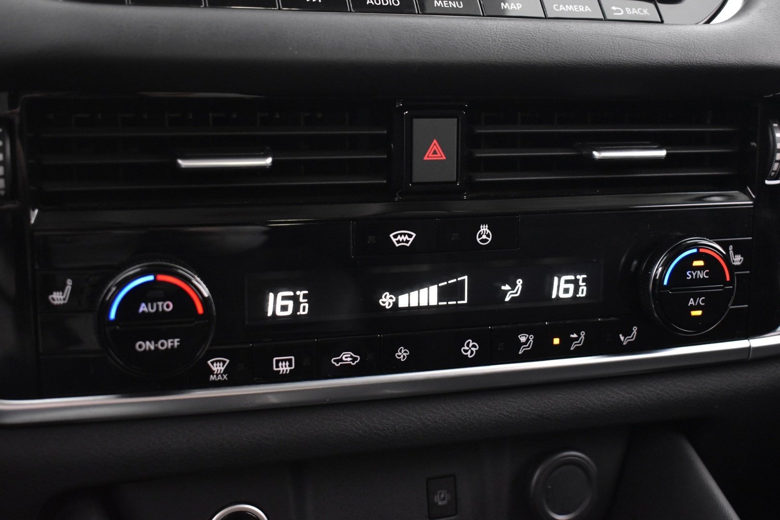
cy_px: 260
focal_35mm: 46
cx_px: 390
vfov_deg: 28.9
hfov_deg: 42.3
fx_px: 1007
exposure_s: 1/13
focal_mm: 31
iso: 3200
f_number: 4.2
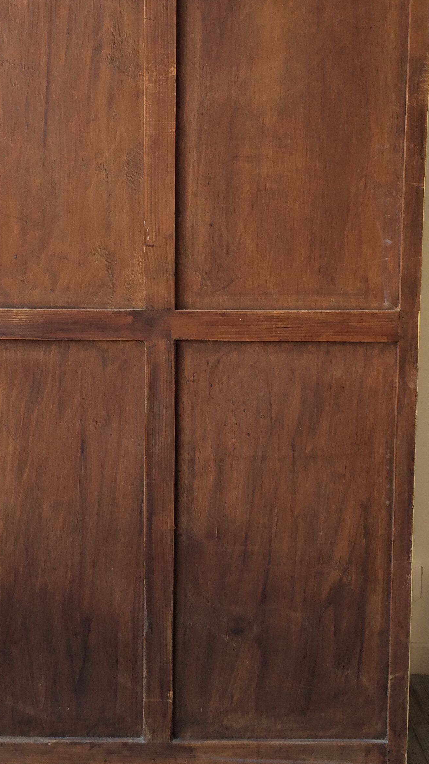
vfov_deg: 46.2
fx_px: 890
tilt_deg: -7.5
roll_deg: +0.6
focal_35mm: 44
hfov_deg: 26.9
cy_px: 315
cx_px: 145
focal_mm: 4.15
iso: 40
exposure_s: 1/50
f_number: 2.2
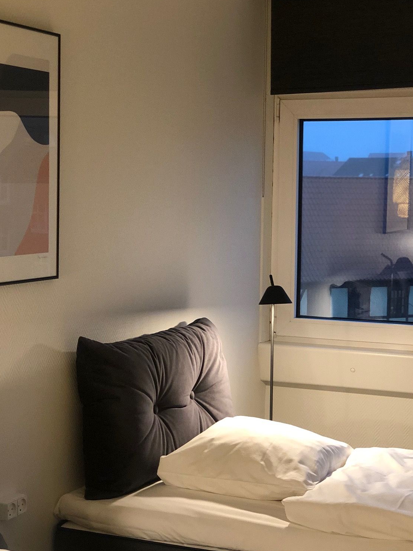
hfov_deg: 20.7
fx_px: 1130
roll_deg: -1.1
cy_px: 294
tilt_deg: -4.1
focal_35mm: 71
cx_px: 215
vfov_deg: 27.4
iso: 160
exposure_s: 1/25
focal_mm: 6
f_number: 2.4
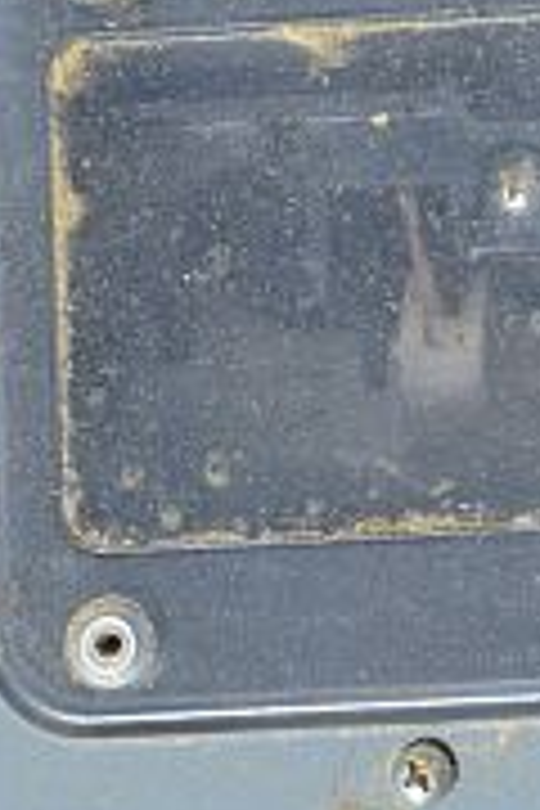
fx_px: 9359
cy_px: 706
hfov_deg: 3.3
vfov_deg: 5.0
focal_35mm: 416
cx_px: 412
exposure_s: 1/320
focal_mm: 50
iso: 100
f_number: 9
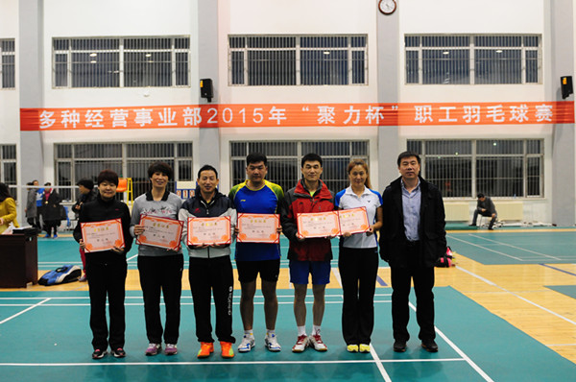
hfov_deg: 53.2
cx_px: 288
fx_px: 575
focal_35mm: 36
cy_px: 191
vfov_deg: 36.8
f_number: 2.8
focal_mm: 24
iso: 1600
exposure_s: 1/125
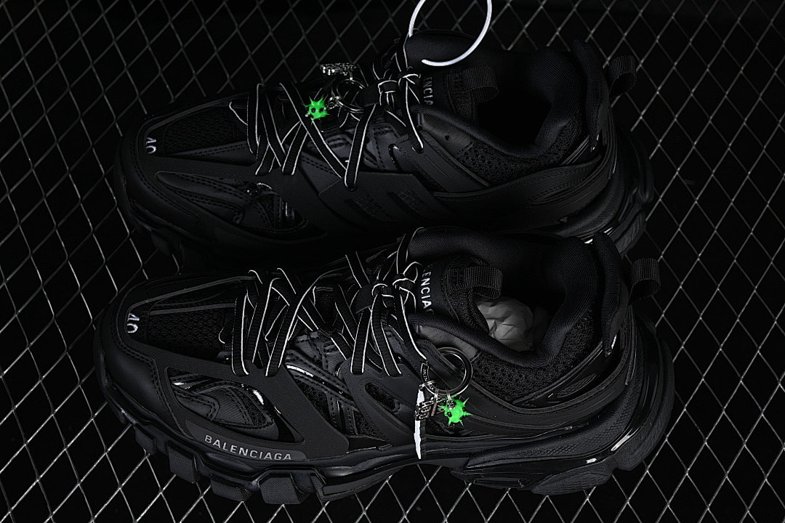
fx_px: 1635
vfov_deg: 18.2
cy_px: 262
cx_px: 392
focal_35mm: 75
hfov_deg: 27.0
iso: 160
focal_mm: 50
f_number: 6.3
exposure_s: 1/50
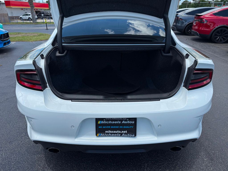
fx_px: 158
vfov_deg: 56.8
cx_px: 114
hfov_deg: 71.6
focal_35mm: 24
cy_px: 86
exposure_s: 1/3759
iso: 80
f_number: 1.78
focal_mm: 6.76
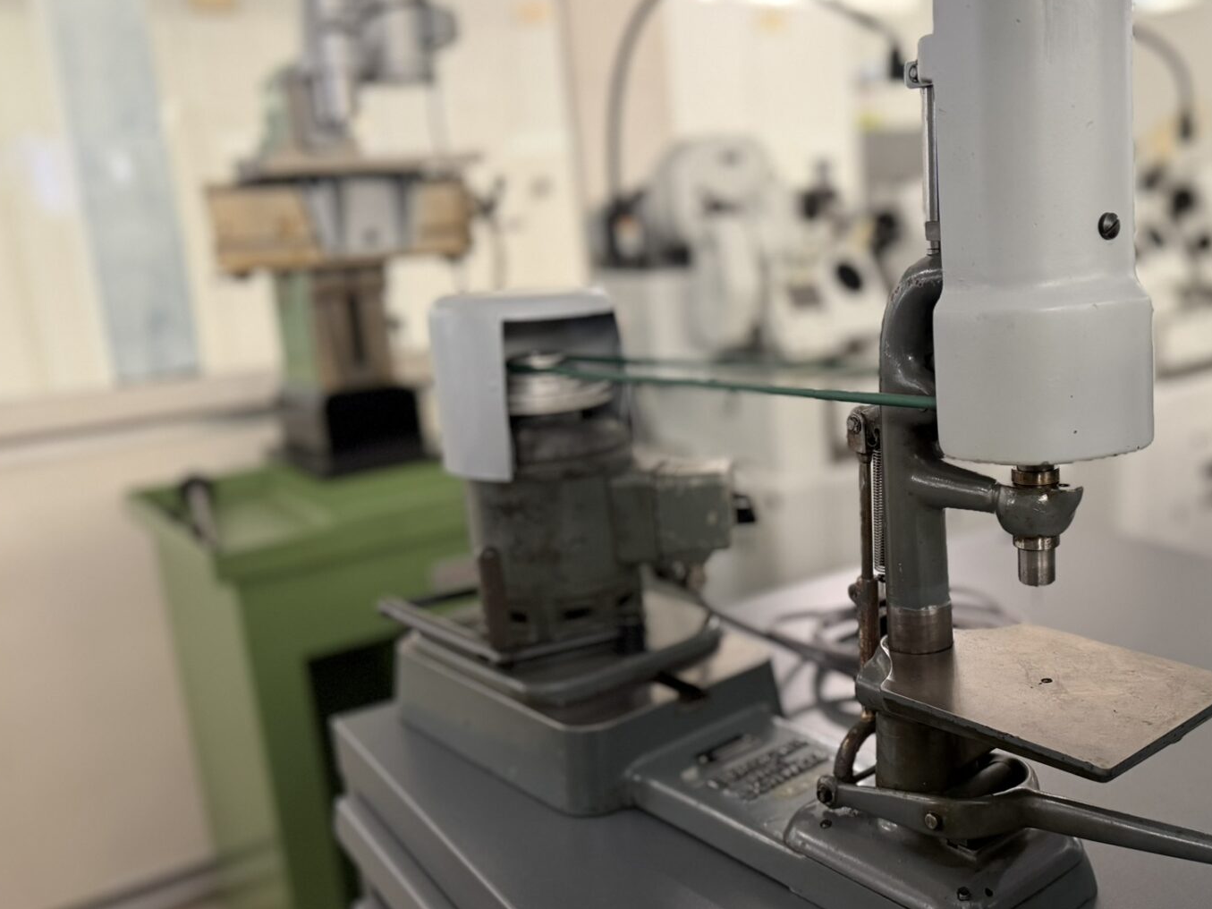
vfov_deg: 41.8
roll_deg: +2.8
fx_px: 1190
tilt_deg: -12.1
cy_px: 481
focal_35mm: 34
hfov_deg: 52.7
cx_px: 832
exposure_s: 1/50
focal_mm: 6.76
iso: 250
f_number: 1.78
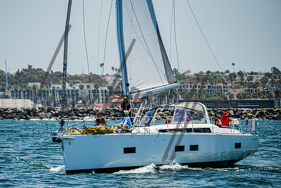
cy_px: 98
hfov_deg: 6.1
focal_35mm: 340
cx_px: 116
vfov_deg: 4.0
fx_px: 2655
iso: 320
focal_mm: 270
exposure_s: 1/800
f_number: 5.3
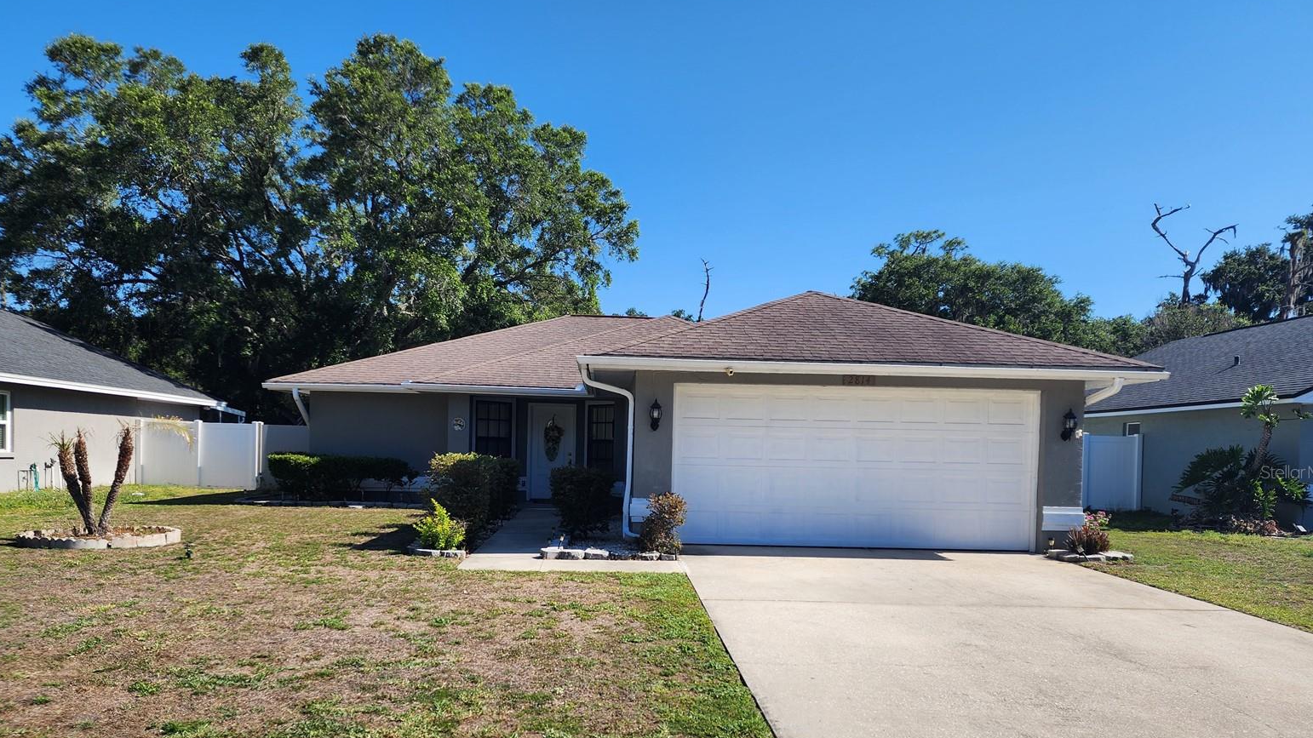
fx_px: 905
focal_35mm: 26
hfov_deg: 71.9
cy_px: 472
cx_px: 660
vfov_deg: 43.9
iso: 12
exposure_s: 1/1008
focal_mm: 6.4
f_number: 1.8
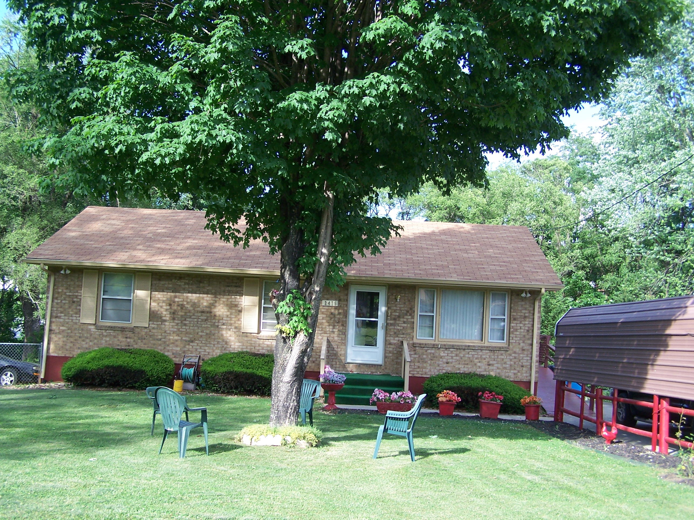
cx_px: 347
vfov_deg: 37.7
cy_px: 260
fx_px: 762
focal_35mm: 38
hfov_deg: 49.0
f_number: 2.8
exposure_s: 1/250
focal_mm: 6.3
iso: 80
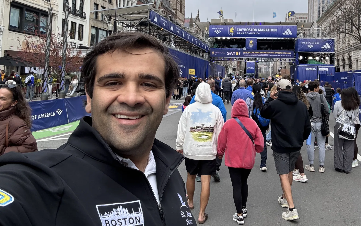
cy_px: 51
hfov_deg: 56.2
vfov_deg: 36.2
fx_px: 334
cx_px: 218
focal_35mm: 34
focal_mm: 2.69
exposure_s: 1/520
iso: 25
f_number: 1.9
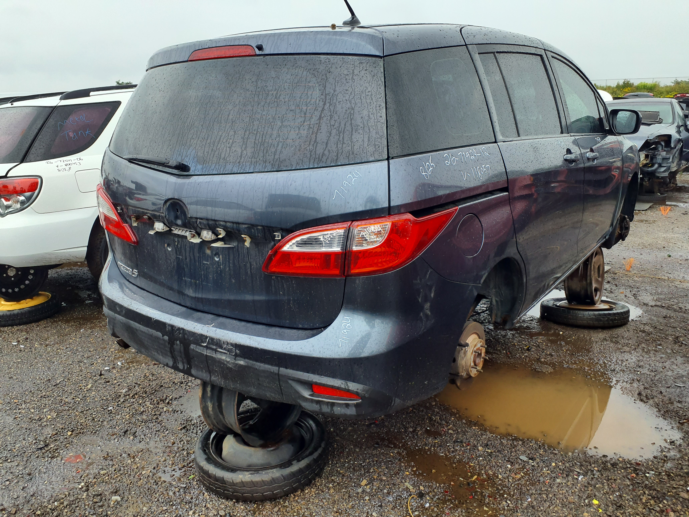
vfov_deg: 51.4
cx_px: 344
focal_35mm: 27
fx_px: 537
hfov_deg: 65.3
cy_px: 258
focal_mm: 3.58
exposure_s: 1/265
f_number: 1.9
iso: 40
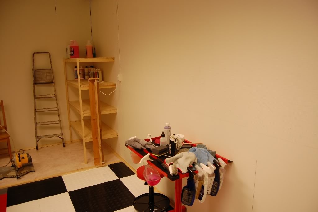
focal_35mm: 27
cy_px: 106
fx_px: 238
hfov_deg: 67.4
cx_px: 159
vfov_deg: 47.9
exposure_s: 1/60
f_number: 4
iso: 400
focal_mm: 18
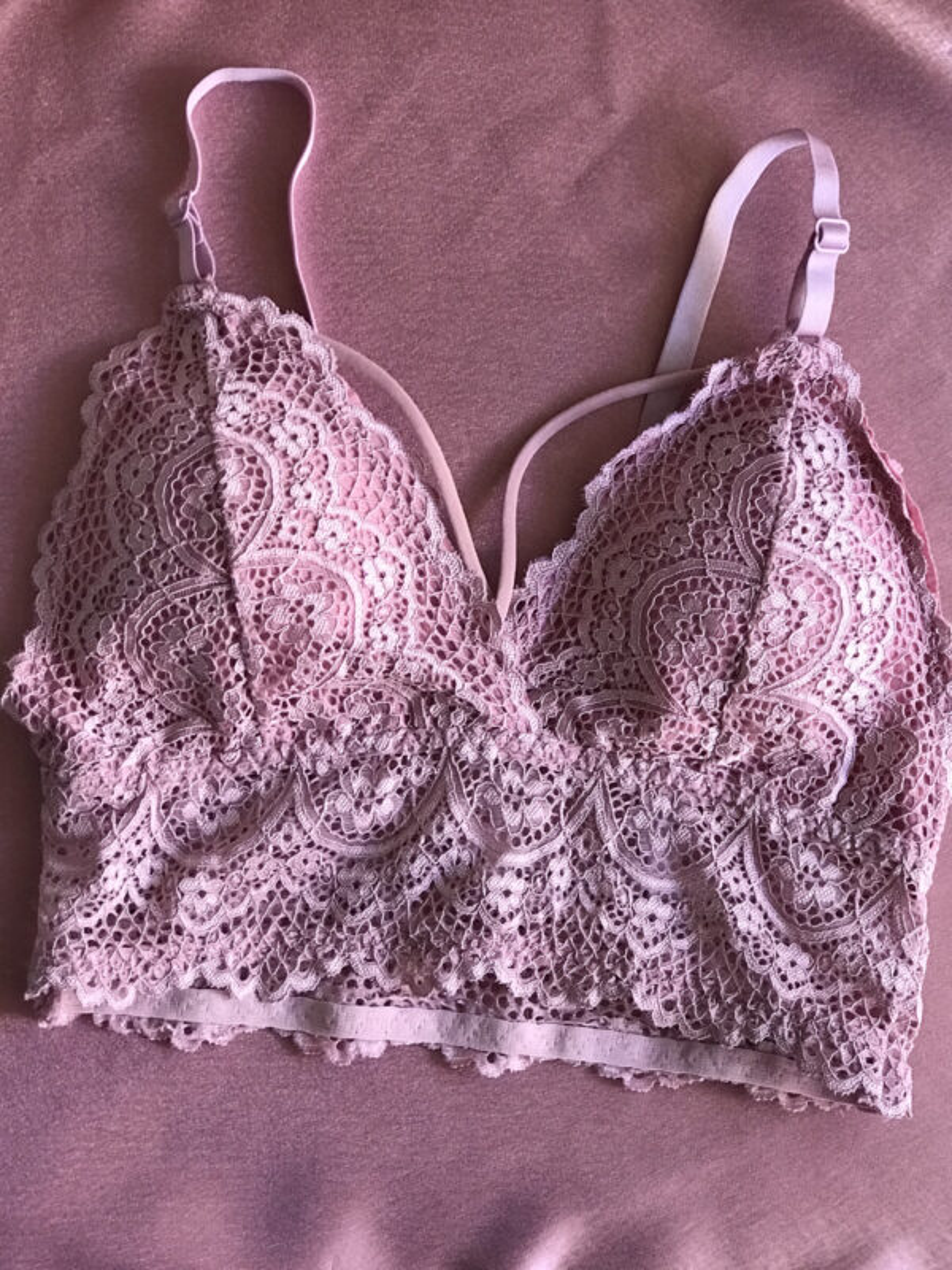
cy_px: 635
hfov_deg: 25.7
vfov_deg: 33.8
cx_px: 476
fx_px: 2090
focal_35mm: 57
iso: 100
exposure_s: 1/60
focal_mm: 6.6
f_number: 2.8
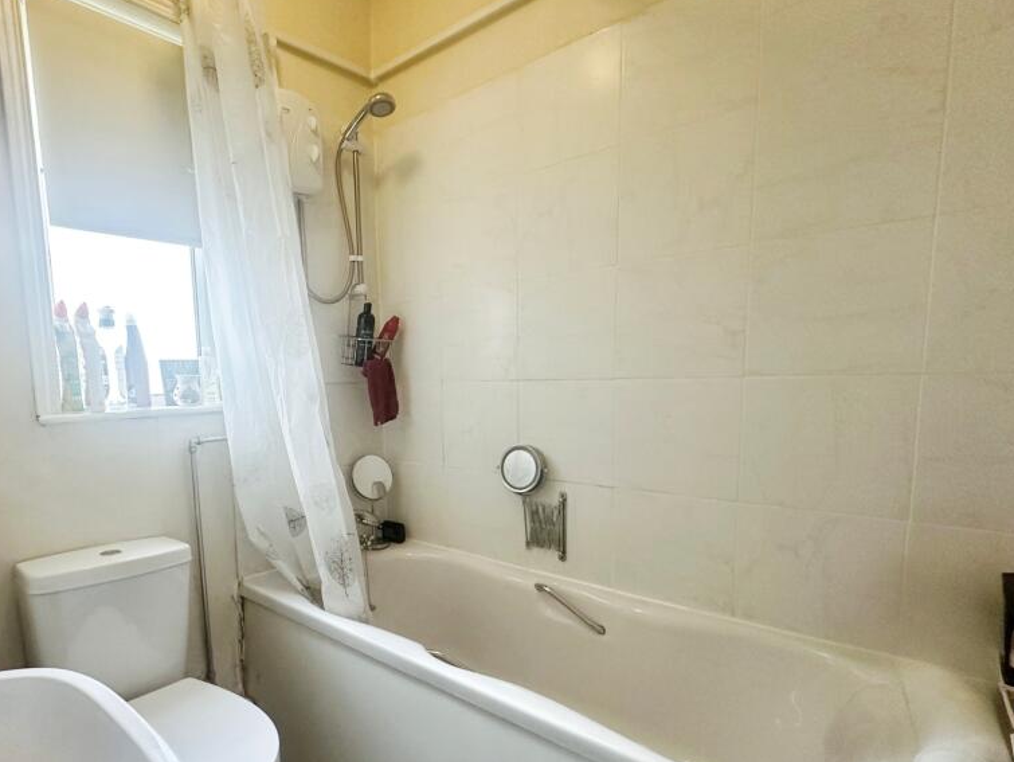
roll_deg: +1.6
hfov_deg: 82.8
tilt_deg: -8.5
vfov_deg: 67.7
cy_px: 476
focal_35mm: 19
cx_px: 373
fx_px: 557
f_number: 2.2
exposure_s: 1/100
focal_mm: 2.22
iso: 250
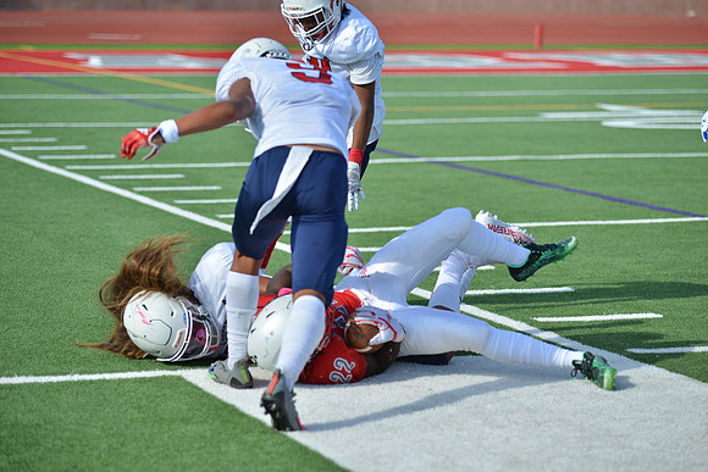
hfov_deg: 16.8
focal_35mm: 122
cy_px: 236
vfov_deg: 11.2
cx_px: 354
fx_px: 2400
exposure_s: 1/1600
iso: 100
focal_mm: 122
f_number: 2.8
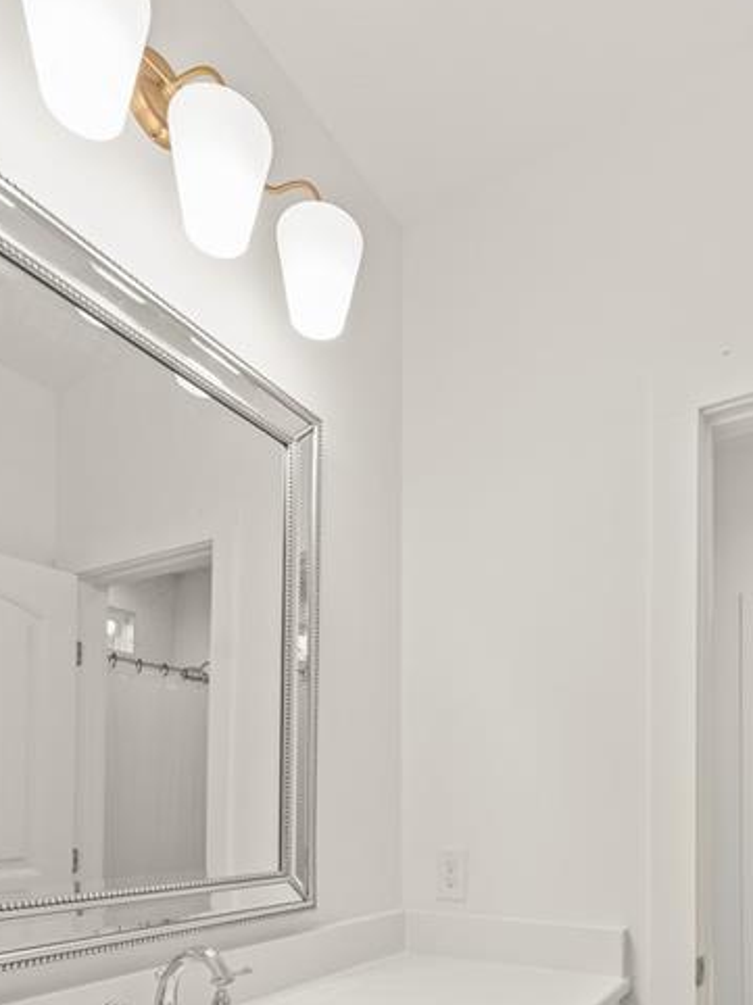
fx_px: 668
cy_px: 776
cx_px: 403
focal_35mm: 23
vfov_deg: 68.3
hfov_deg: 58.8
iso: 250
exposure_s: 1/8
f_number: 8
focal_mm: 10
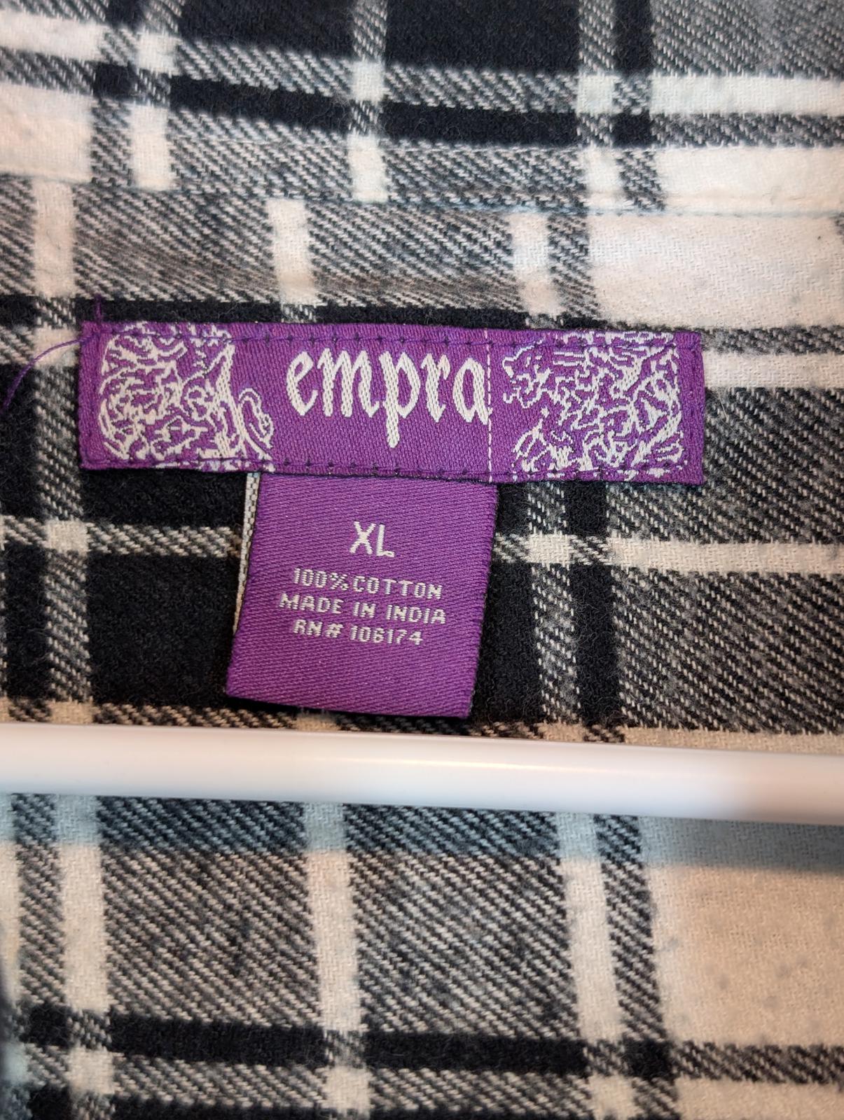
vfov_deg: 38.9
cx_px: 422
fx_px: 1589
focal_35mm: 49
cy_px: 560
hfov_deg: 29.8
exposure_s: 1/120
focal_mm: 6.9
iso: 54
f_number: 1.68
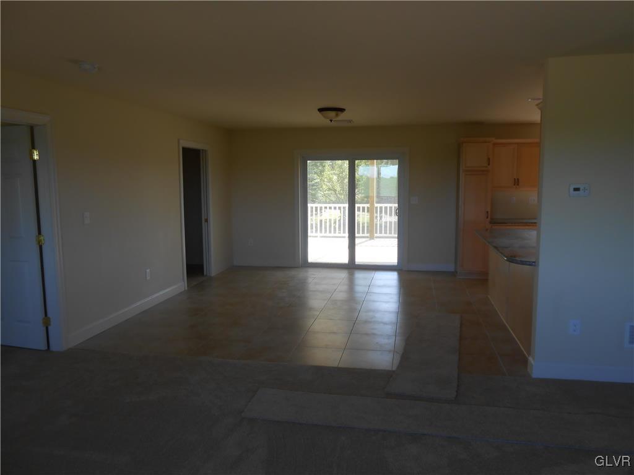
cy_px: 238
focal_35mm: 26
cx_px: 317
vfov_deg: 53.1
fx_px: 476
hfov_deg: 67.3
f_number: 3.5
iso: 80
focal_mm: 4.6
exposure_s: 1/50
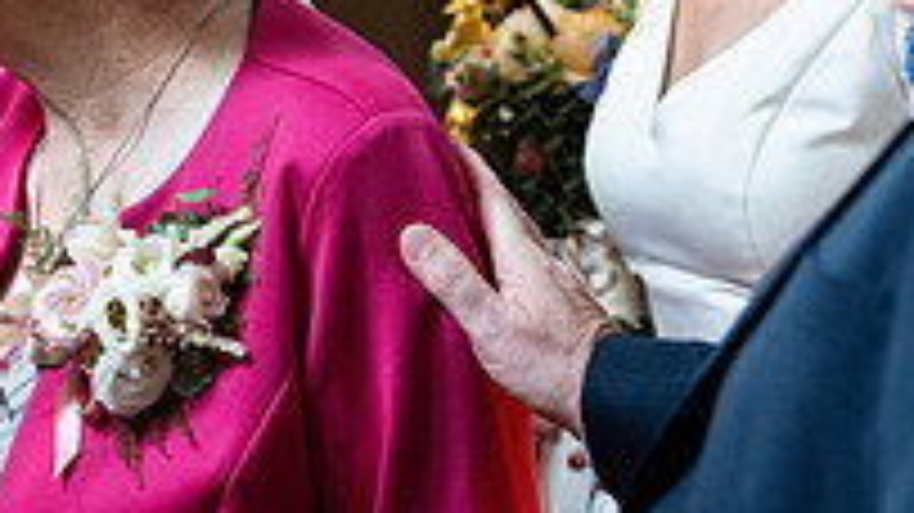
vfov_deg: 9.2
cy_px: 169
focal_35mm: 132
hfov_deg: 16.1
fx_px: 3198
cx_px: 135
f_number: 3.5
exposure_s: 1/200
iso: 5000
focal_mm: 44
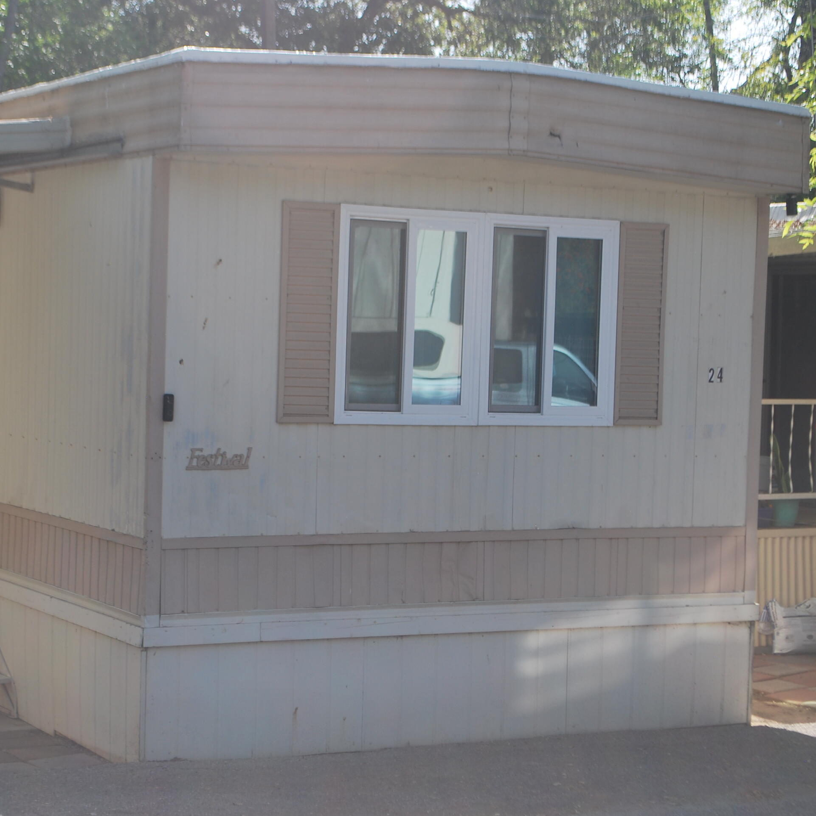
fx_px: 2054
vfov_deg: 22.5
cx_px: 323
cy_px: 406
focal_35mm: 77
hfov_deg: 22.4
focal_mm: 40
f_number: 7.1
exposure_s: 1/200
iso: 100
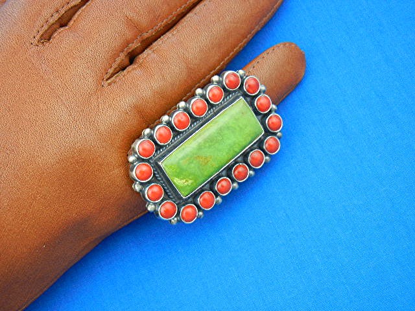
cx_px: 208
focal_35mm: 68
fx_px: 815
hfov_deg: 28.6
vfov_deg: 21.6
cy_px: 156
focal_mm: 12.2
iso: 200
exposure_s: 1/3.1
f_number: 4.1
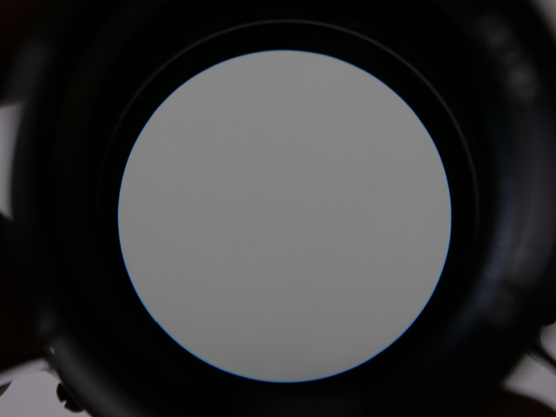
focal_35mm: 100
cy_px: 208
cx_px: 278
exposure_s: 1/640
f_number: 4.5
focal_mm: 50
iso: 800
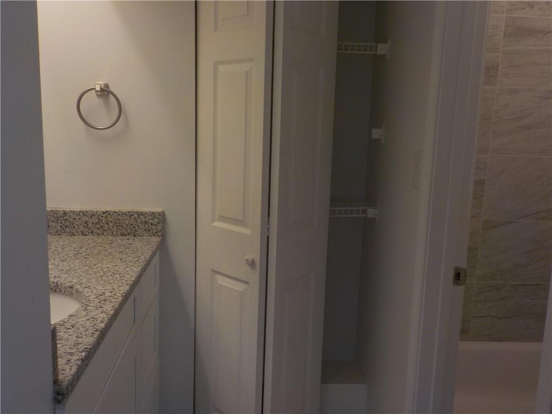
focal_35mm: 30
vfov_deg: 46.8
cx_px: 276
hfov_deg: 60.0
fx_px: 478
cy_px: 207
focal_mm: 4.1
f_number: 3.3
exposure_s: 1/50
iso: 125
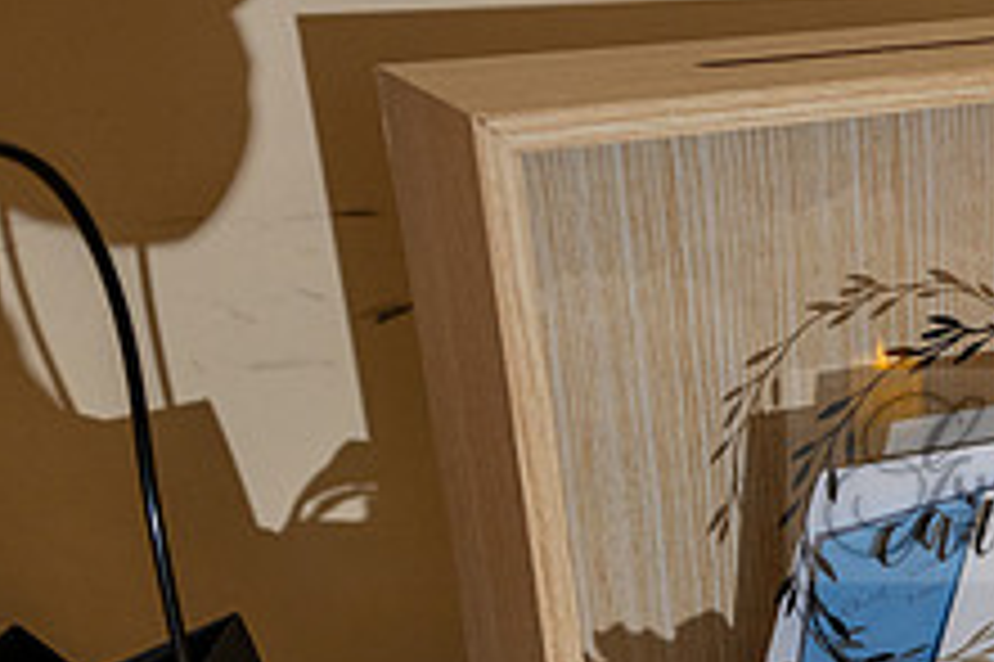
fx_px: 1738
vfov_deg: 21.4
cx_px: 1178
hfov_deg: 28.1
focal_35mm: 63
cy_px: 475
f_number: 4
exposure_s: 1/200
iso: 800
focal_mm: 24
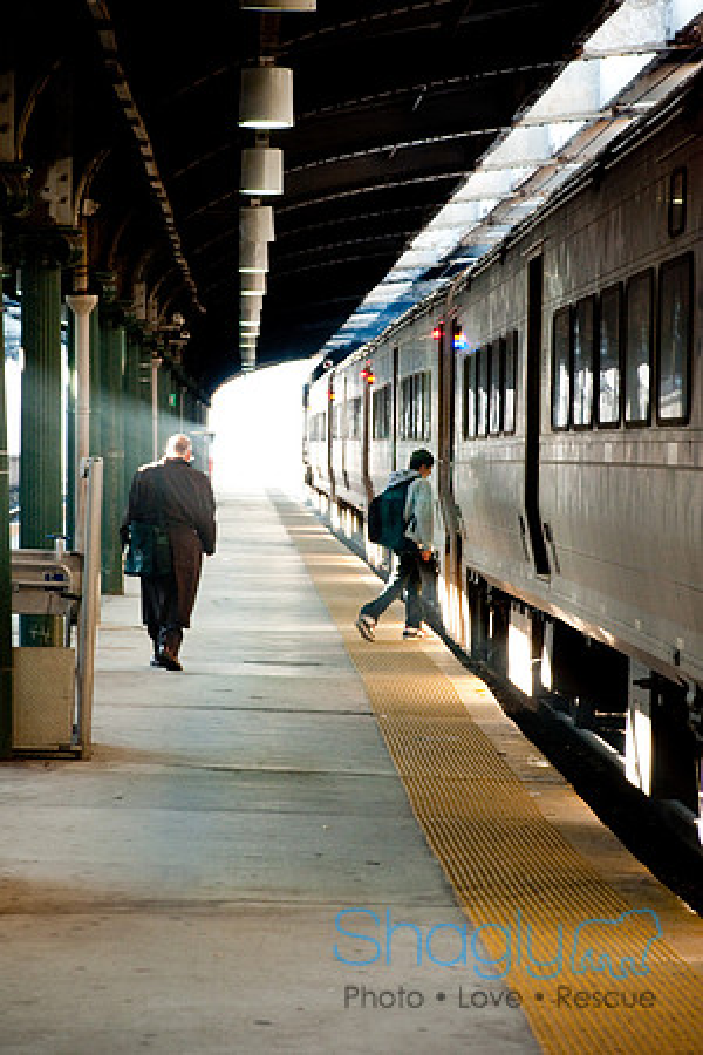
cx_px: 352
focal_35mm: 135
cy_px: 528
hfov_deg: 10.2
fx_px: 3954
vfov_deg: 15.2
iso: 800
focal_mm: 90
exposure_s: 1/50
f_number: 5.6
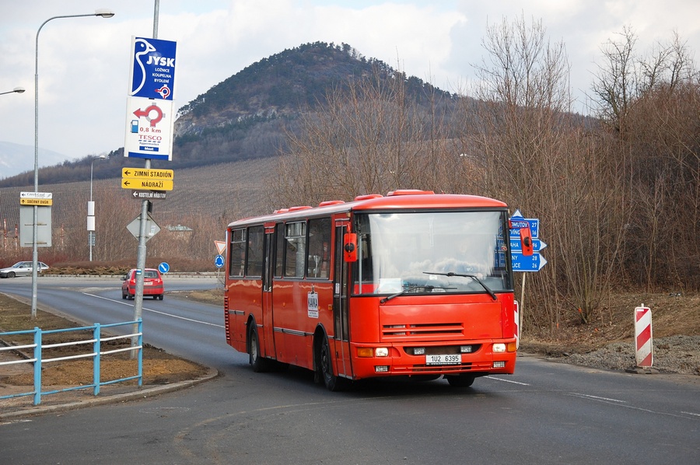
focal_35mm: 93
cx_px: 350
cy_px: 232
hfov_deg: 21.9
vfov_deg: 14.7
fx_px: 1806
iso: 400
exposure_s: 1/800
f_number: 5.3
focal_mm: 62
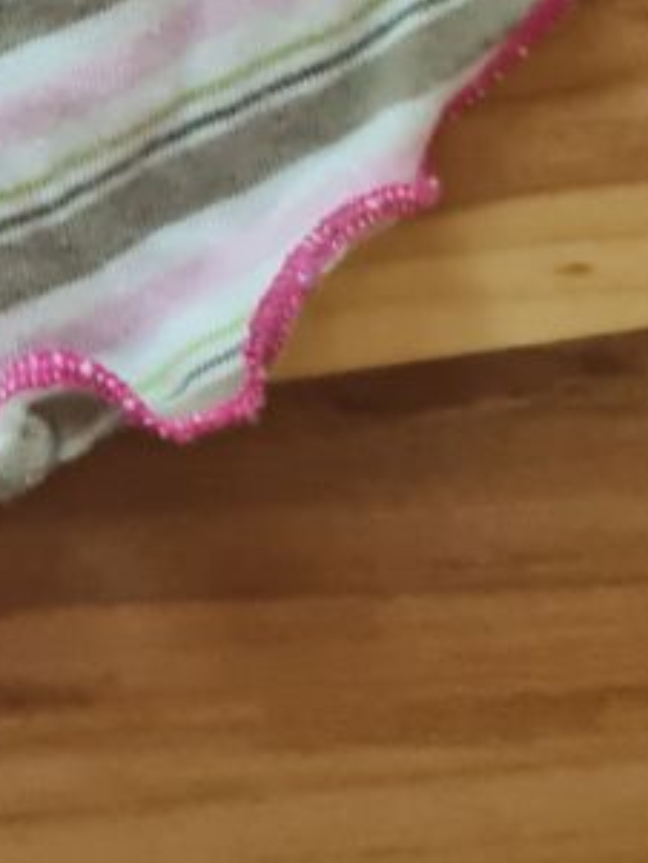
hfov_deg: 11.7
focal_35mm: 115
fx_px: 2868
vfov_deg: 13.9
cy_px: -982
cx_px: -582
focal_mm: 5.4
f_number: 1.8
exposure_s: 1/40
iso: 200
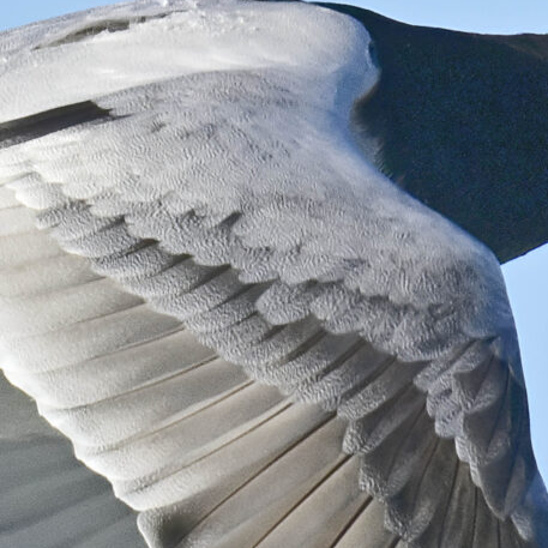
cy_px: 511
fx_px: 68168
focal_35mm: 3806
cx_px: 508
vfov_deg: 0.5
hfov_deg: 0.5
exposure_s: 1/3200
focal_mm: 800
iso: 280
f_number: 9
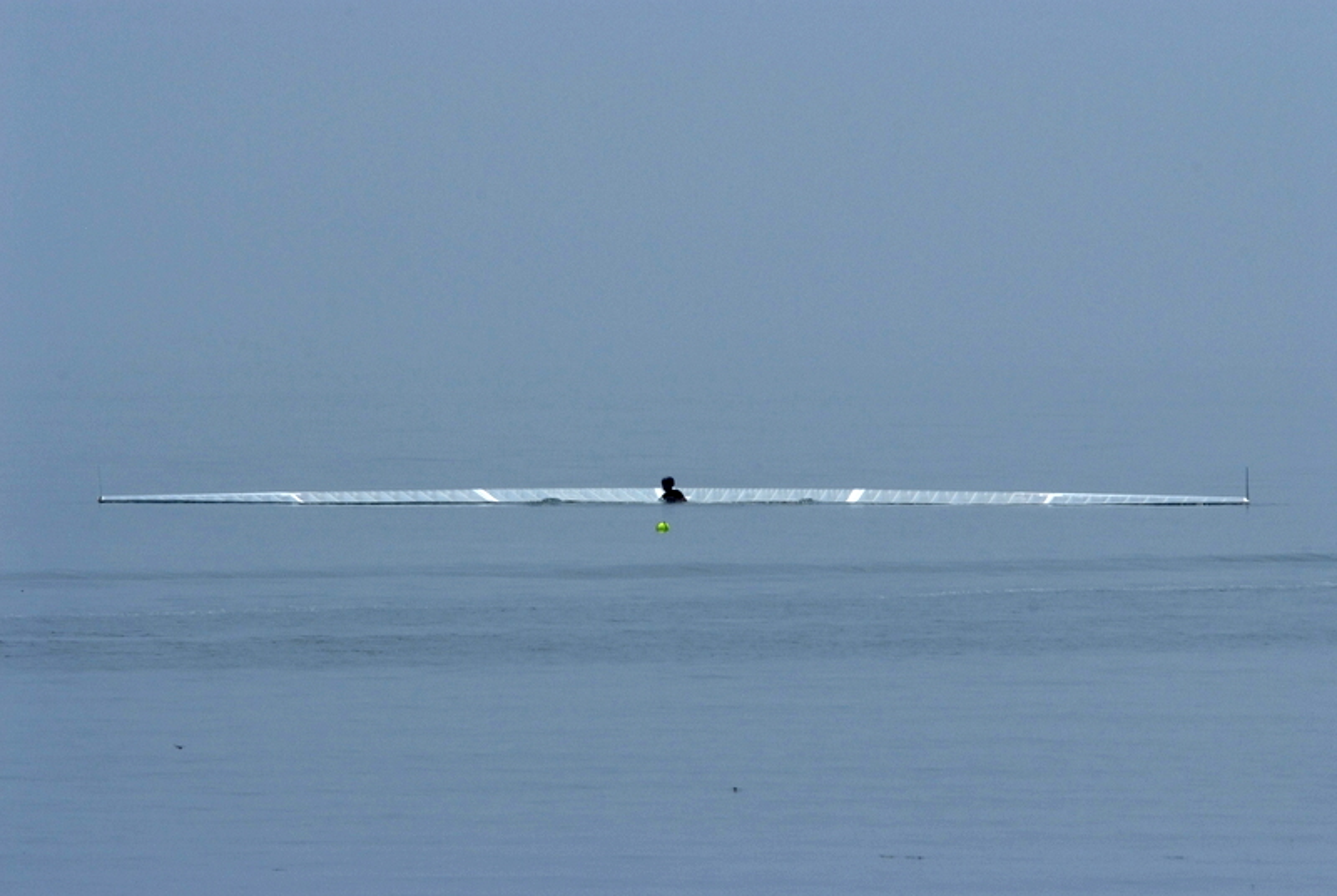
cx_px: 668
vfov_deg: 2.3
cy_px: 448
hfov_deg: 3.4
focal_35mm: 600
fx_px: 22316
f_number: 16
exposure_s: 1/1000
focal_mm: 400
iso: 400
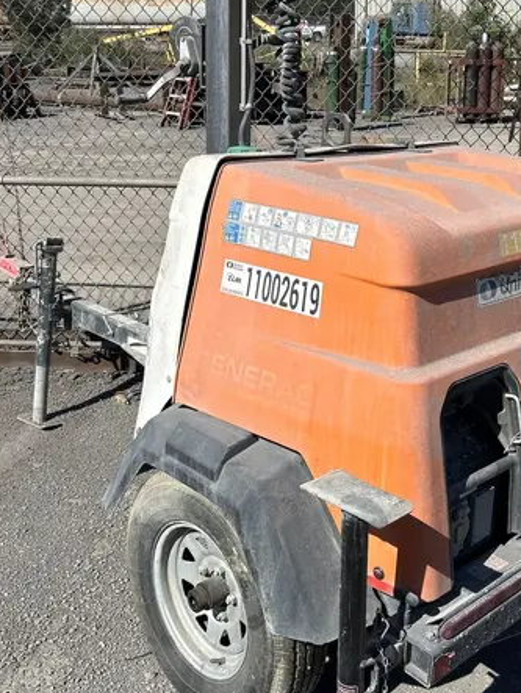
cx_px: 338
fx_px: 862
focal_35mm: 43
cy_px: 264
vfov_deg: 43.5
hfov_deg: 33.4
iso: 50
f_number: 1.5
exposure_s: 1/4831
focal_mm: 5.7
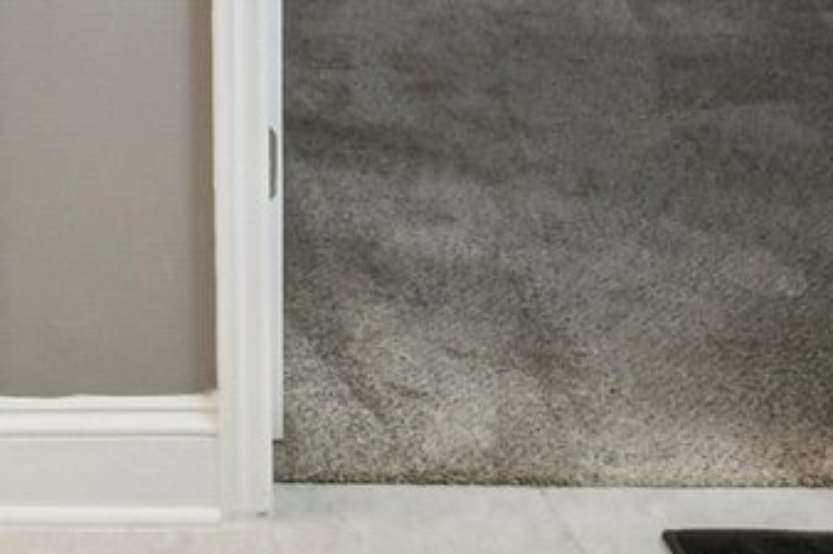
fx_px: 2105
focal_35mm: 91
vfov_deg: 12.7
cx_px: -493
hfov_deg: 19.0
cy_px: -624
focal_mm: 10
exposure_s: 1/13
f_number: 8
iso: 400
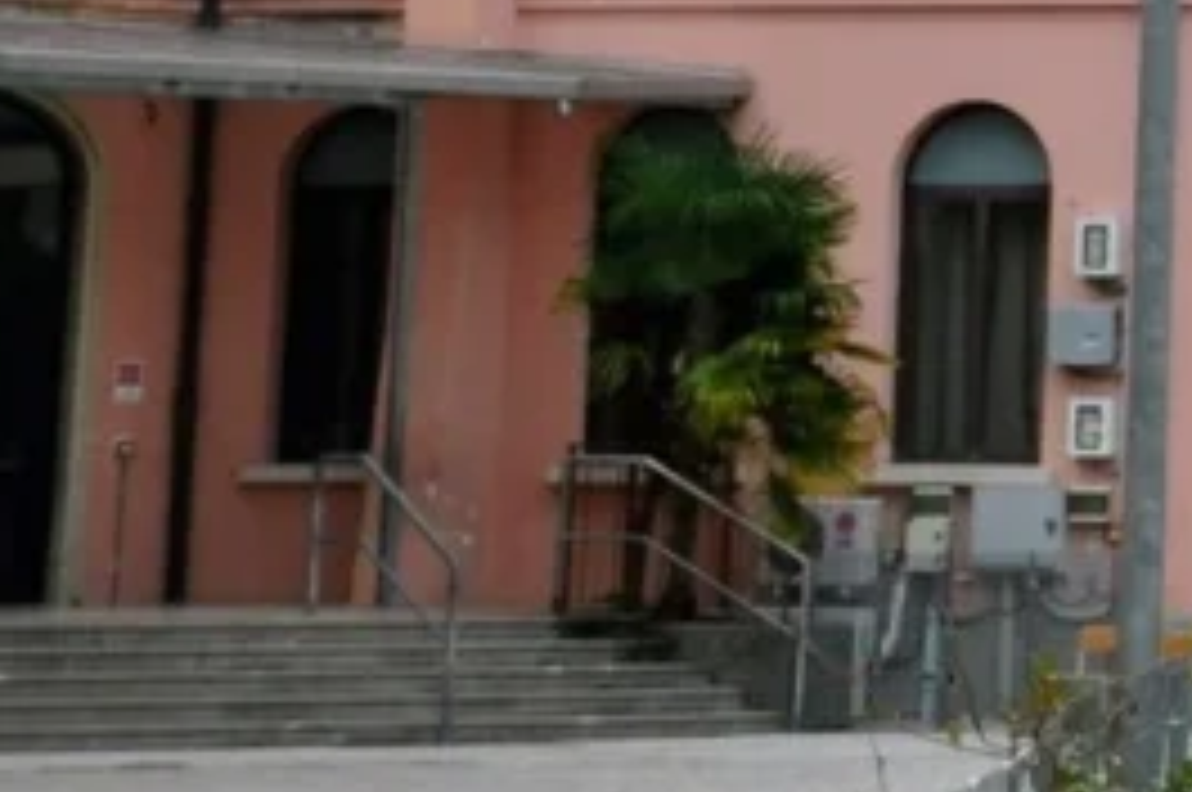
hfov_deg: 9.7
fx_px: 6711
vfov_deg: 6.6
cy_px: -459
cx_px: 1975
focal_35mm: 203
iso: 1000
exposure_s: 1/800
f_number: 14
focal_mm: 35
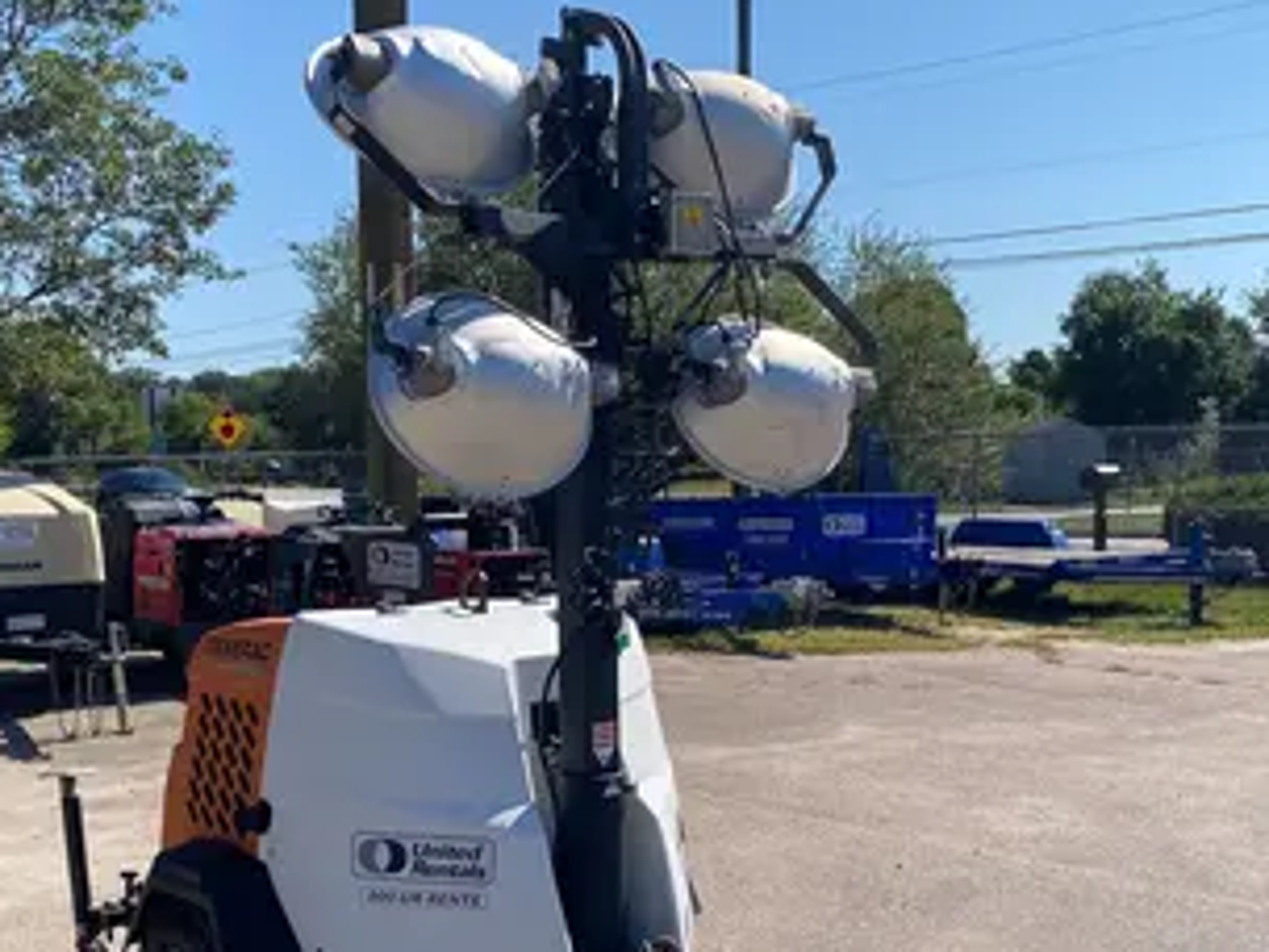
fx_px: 1723
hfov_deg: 40.4
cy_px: 687
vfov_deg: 30.5
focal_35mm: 47
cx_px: 580
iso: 32
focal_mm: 4.25
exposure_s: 1/3300
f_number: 1.8
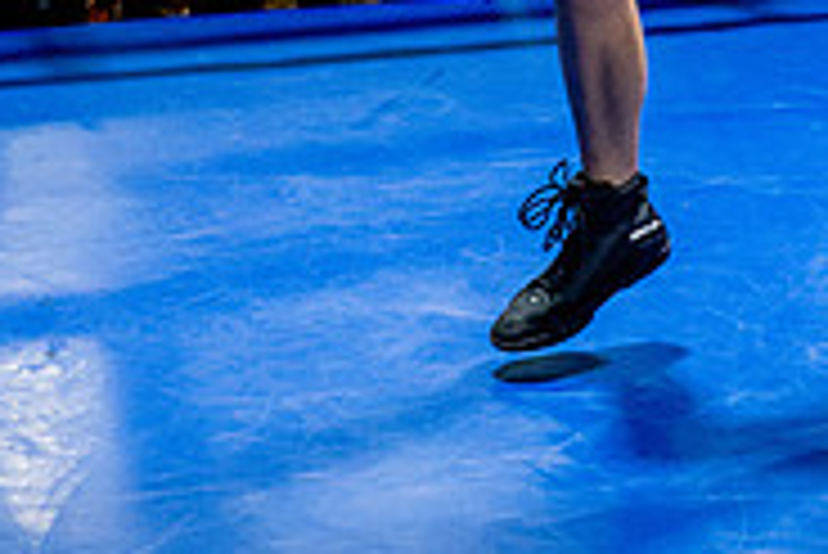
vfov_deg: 8.2
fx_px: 3775
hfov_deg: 12.3
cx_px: 963
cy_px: -259
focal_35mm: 164
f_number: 2.8
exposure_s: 1/800
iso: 5000
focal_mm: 35
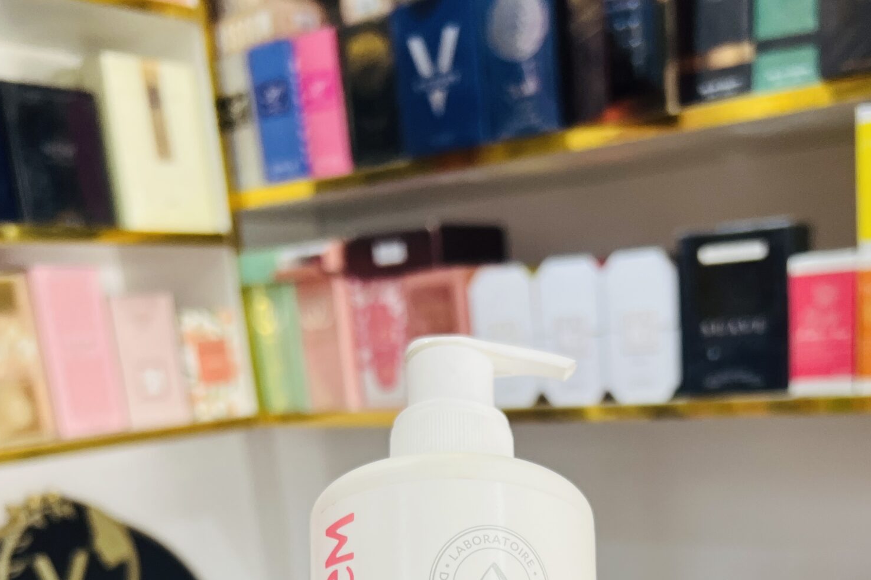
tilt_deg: -16.4
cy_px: 689
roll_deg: +4.1
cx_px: 515
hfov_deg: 41.8
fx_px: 1137
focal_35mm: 47
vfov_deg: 25.8
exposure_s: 1/121
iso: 50
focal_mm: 5.7
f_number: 1.5
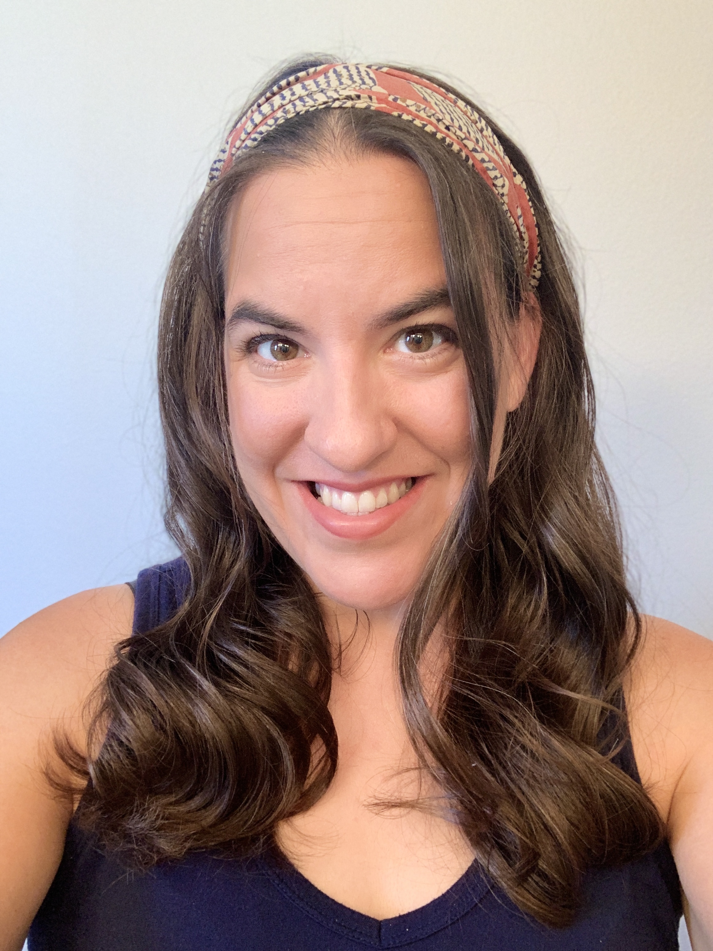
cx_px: 356
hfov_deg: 44.2
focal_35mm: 32
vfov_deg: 56.8
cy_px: 476
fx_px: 879
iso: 250
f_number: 2.2
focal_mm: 2.87
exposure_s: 1/60
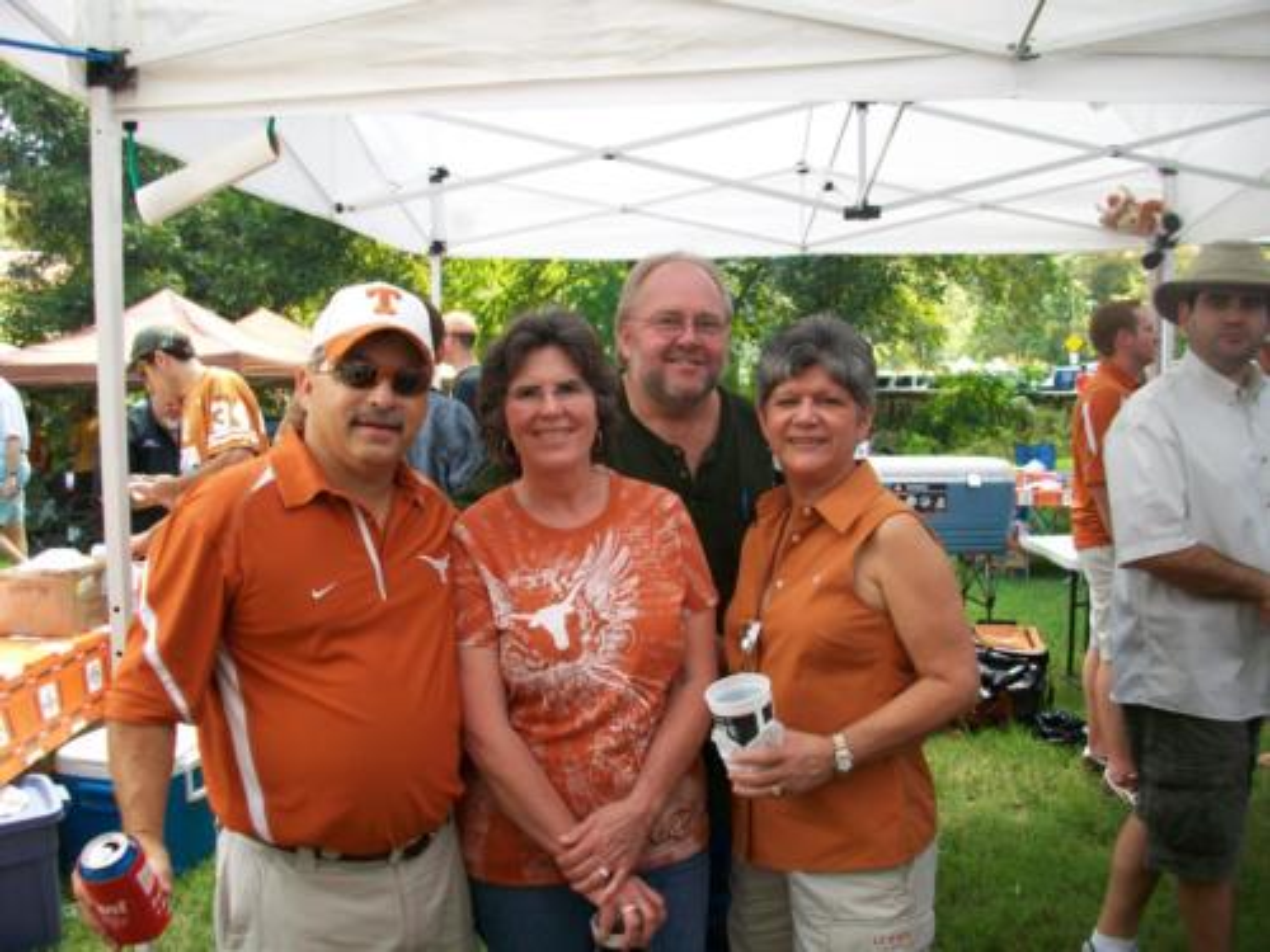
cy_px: 476
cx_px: 635
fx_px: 1174
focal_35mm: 32
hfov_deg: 56.8
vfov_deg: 44.2
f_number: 2.8
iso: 64
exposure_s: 1/80
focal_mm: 5.7
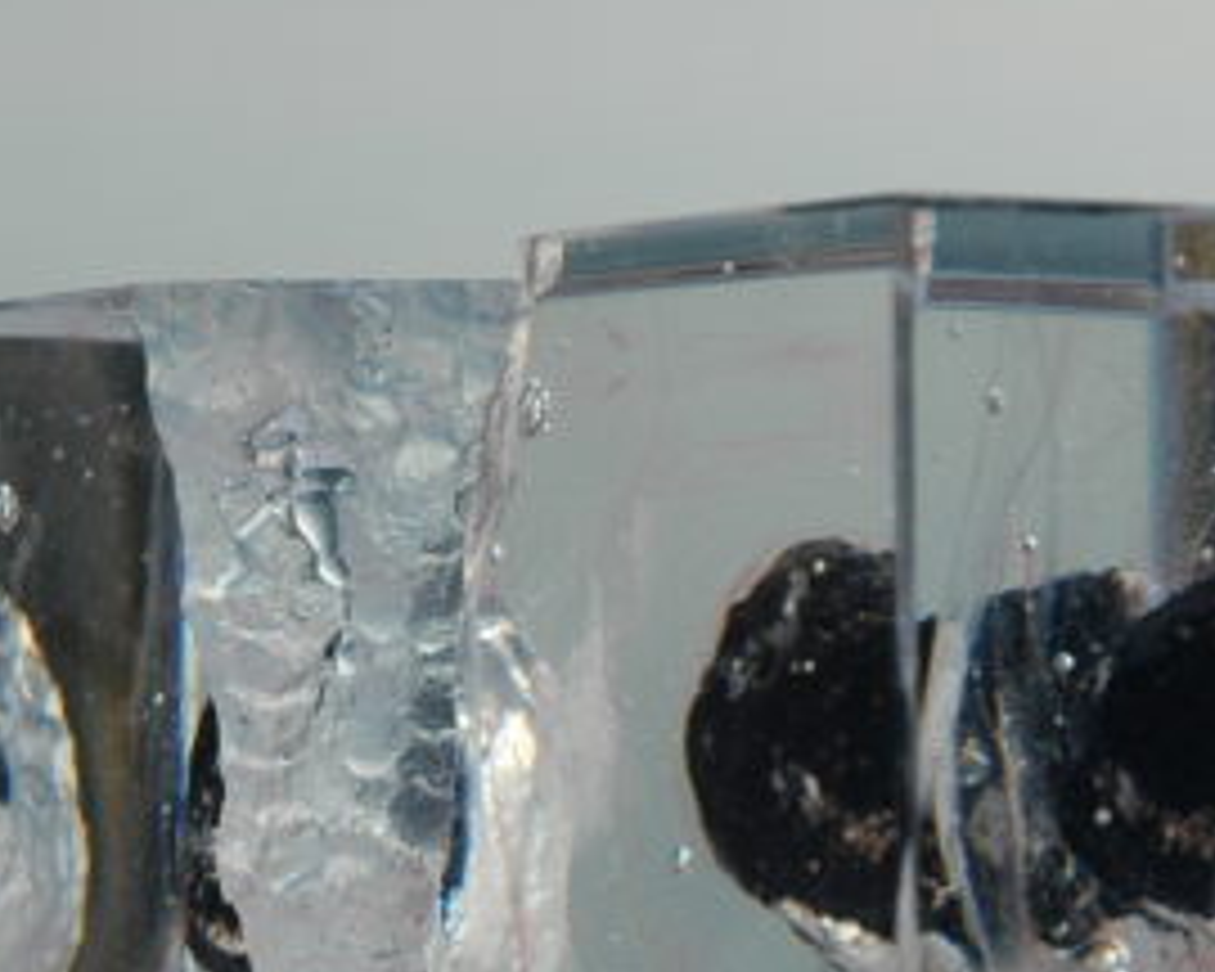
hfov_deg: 6.6
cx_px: 860
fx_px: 10564
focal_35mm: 294
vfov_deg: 5.2
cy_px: 1145
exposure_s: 1/1250
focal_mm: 55
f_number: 8
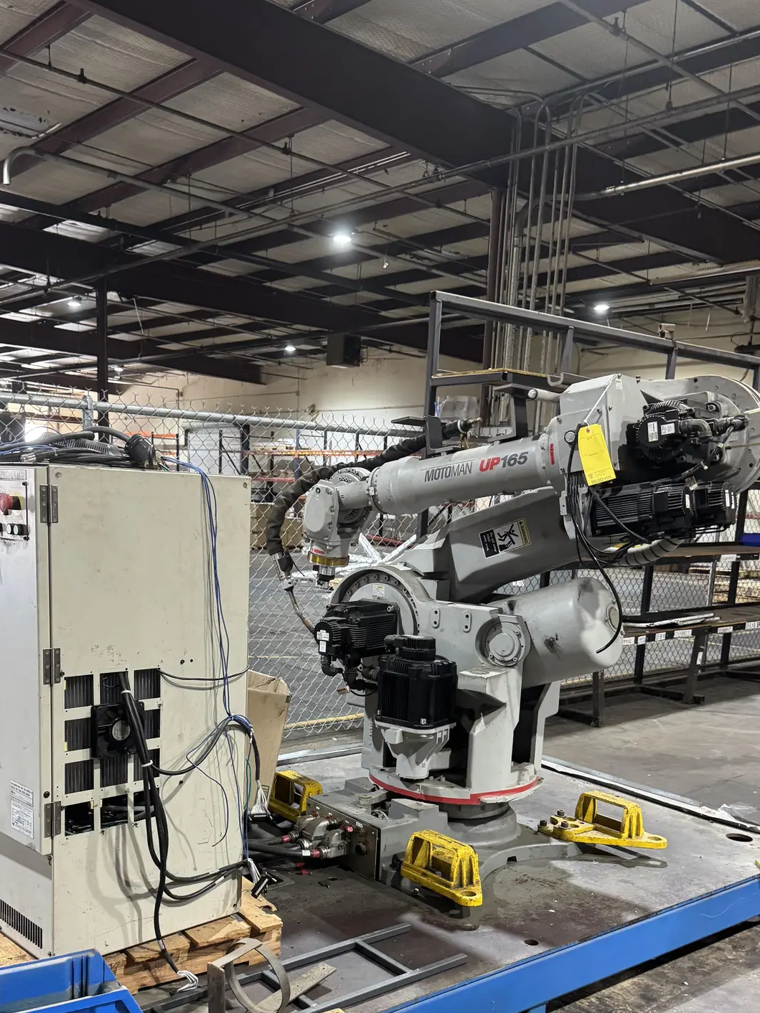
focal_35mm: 34
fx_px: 995
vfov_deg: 52.7
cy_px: 689
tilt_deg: -12.1
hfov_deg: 41.7
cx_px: 318
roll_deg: -2.1
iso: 320
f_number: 1.78
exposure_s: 1/60
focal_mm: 6.76
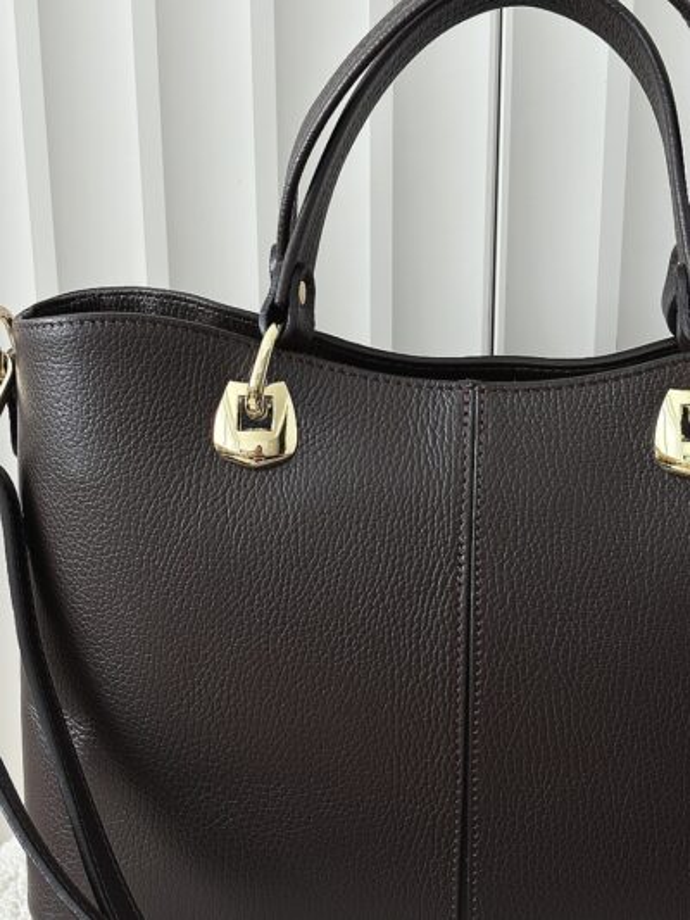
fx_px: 1381
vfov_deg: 36.8
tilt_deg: -15.1
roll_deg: +0.2
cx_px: 345
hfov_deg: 28.0
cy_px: 460
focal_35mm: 52
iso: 25
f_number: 1.6
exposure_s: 1/122
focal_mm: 5.96
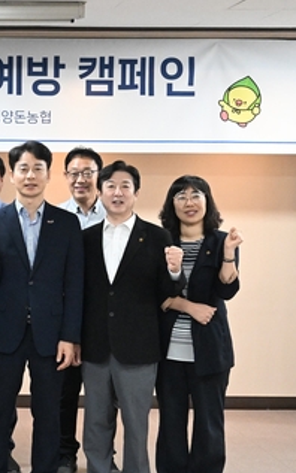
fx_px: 865
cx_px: -123
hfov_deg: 17.8
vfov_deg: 30.6
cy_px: 258
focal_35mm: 67
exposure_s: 1/800
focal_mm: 24
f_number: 2.8
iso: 8000
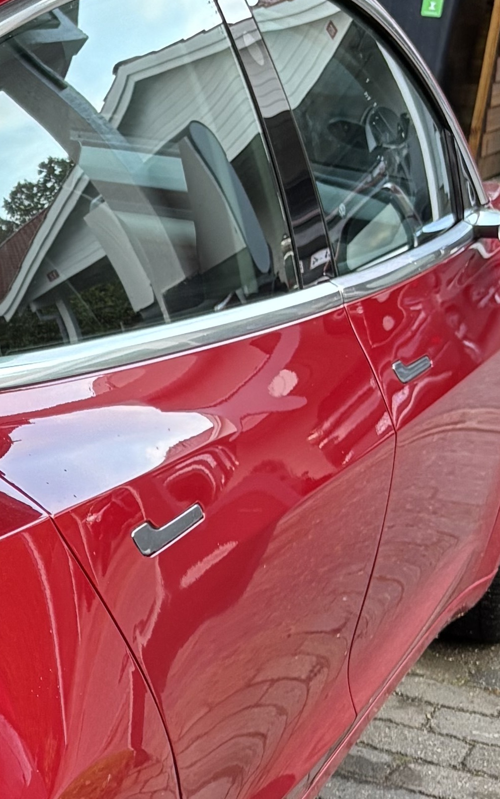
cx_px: -303
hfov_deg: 12.4
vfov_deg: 20.6
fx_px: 2158
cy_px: 690
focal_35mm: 99
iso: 160
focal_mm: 5.96
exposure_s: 1/60
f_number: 1.6
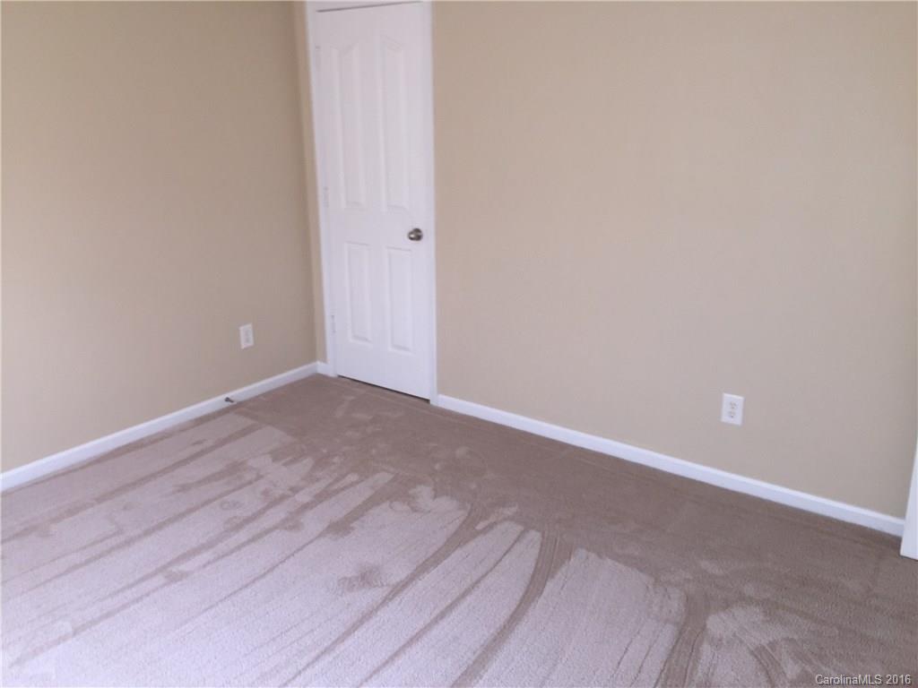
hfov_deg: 61.7
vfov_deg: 48.2
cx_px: 459
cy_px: 344
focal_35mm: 29
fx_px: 769
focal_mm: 4.15
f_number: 2.2
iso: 32
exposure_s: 1/30
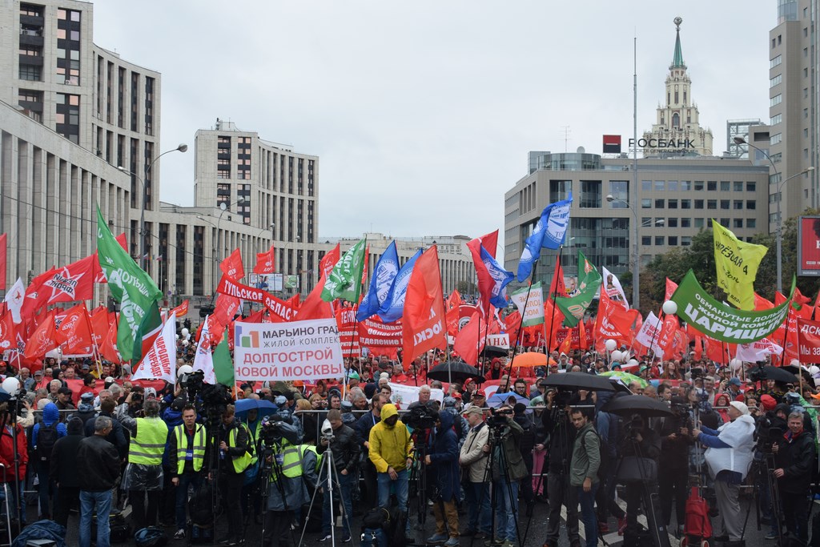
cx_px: 410
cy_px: 274
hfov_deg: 42.3
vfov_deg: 29.0
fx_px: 1059
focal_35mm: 46
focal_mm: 31
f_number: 8
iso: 280
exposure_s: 1/250
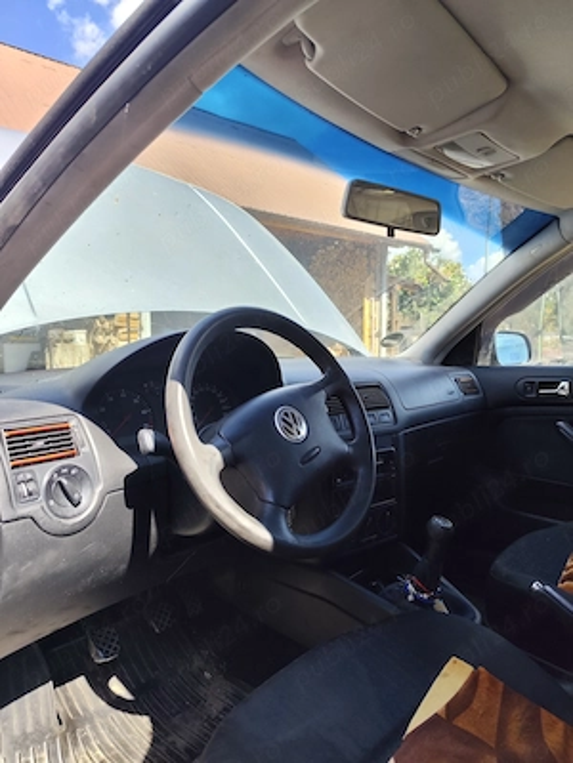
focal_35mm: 23
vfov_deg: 73.9
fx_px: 508
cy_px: 382
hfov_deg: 58.9
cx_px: 286
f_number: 1.65
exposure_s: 1/284
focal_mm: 6.14
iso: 50
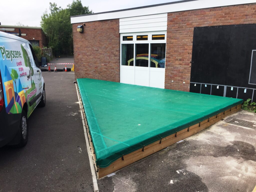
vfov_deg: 48.2
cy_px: 96
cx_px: 128
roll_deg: -0.4
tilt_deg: -11.8
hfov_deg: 61.7
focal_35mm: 29
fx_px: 214
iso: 32
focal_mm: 4.15
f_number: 2.2
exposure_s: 1/1099
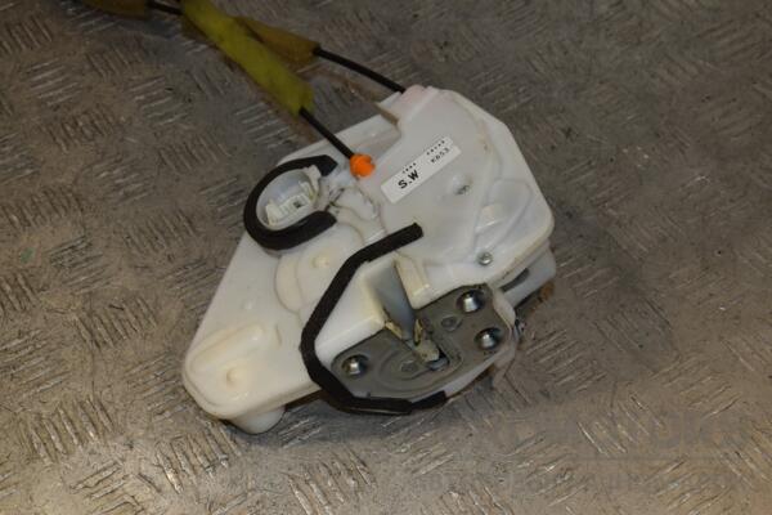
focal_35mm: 63
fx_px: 1351
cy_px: 258
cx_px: 386
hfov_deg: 31.9
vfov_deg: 21.6
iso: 800
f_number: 8
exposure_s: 1/200
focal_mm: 42
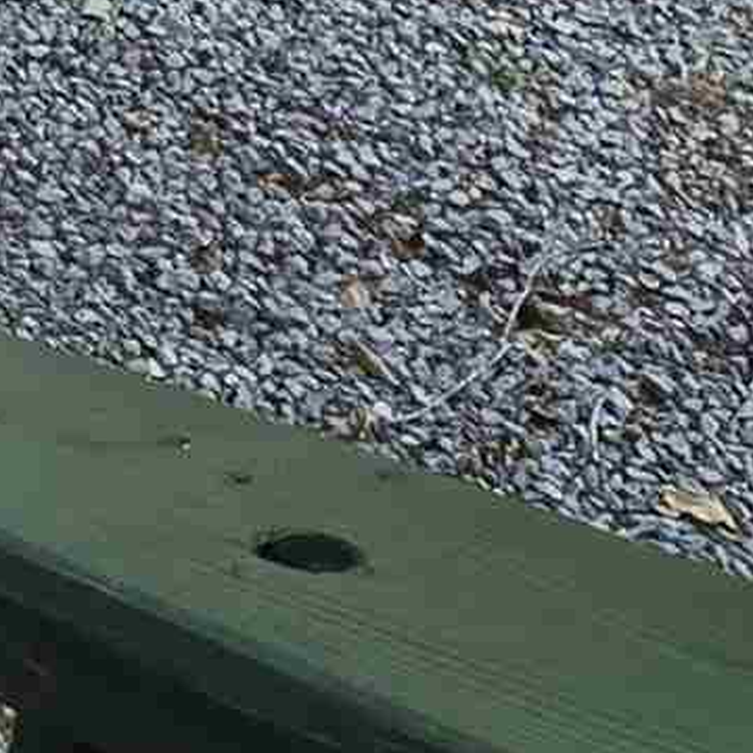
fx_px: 2412
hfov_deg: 13.3
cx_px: -1048
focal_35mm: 98
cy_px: -1165
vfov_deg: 12.7
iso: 20
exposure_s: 1/120
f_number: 1.9
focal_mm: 2.2
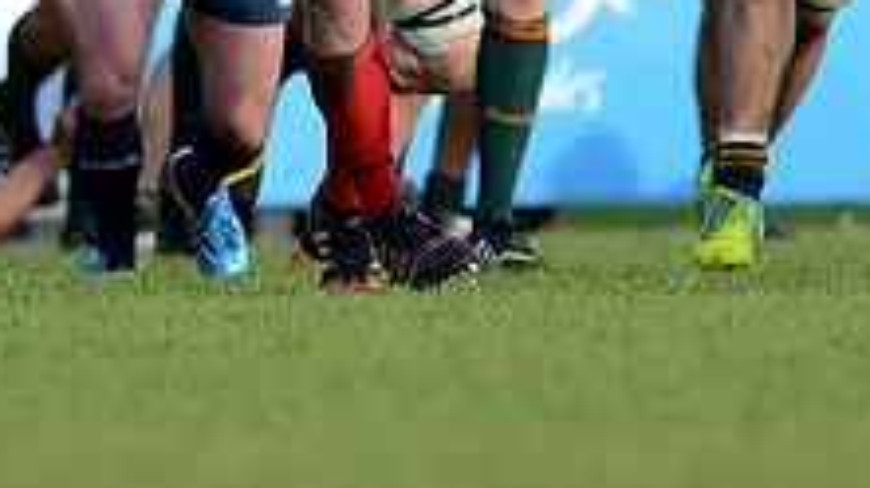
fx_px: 26652
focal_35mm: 1156
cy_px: -266
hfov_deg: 1.9
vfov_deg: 1.0
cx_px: 488
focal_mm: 420
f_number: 4
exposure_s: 1/1600
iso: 560
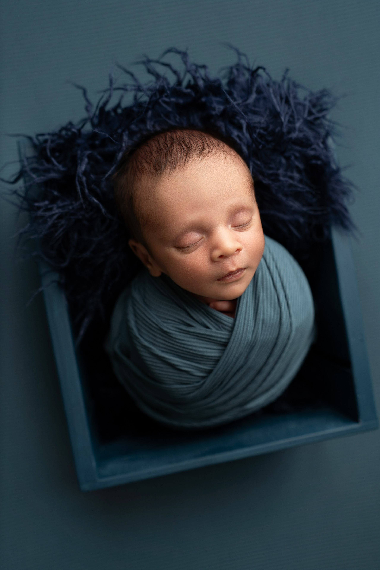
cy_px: 285
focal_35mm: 35
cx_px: 190
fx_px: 554
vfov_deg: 54.4
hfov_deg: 37.9
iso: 100
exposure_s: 1/200
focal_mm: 35
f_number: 2.5
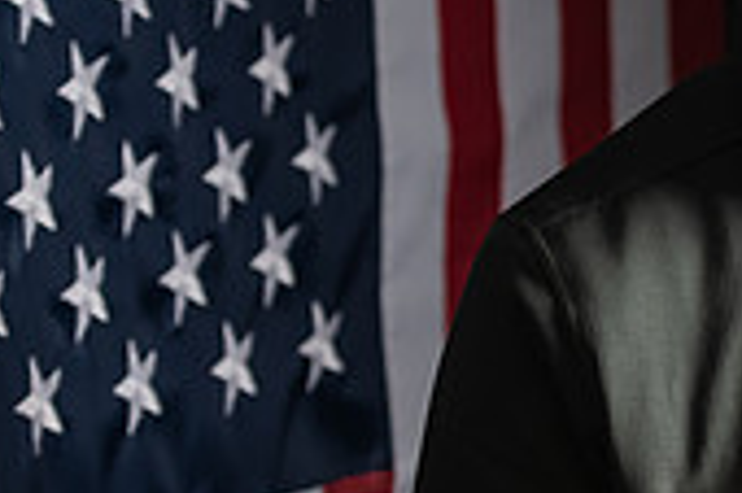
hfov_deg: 6.5
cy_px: 274
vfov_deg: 4.3
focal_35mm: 316
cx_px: 852
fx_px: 6507
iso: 640
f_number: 3.5
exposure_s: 1/200
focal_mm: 85
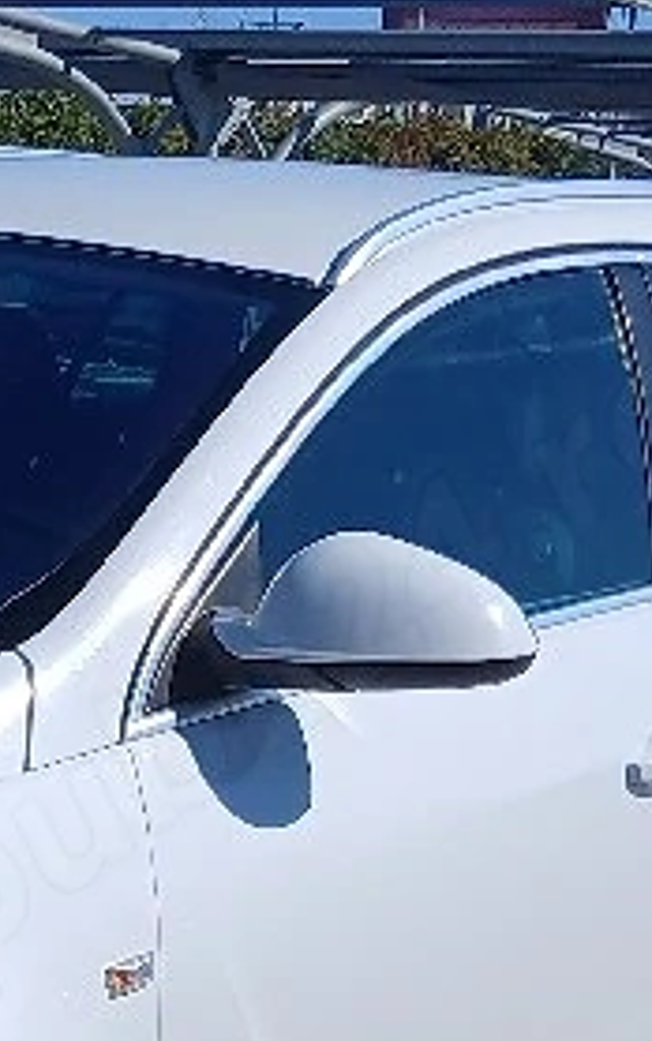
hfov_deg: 12.4
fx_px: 2812
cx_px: -412
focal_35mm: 99
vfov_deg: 20.9
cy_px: 689
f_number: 1.8
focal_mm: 3.98
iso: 20
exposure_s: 1/1111
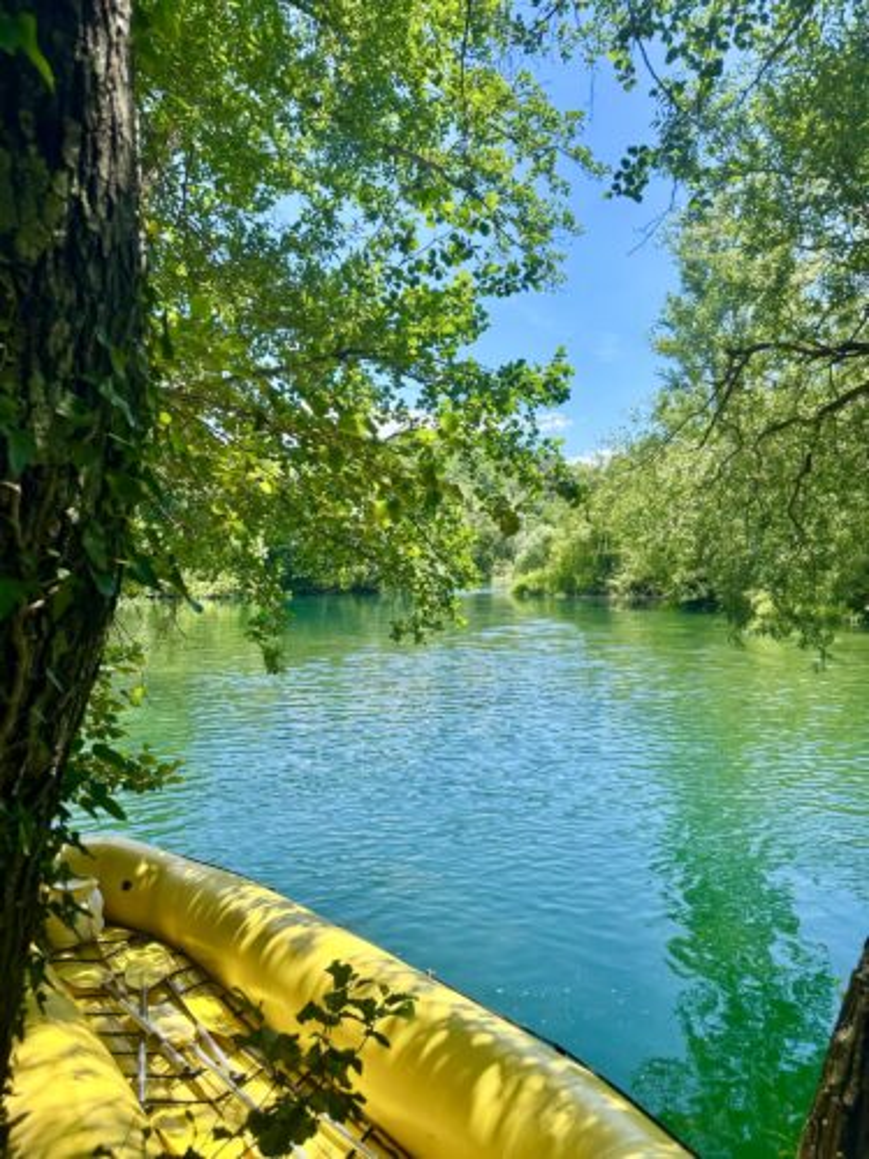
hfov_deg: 56.8
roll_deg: +0.8
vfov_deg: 71.6
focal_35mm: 24
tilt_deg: -1.4
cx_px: 434
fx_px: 803
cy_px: 580
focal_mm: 6.86
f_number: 1.78
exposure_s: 1/1721
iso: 80
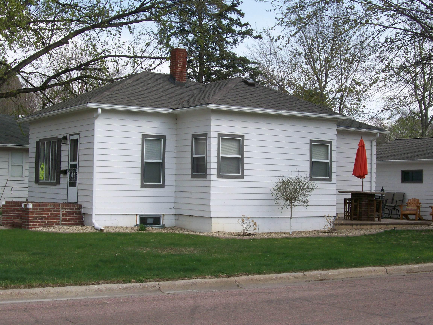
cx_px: 216
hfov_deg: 34.3
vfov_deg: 26.1
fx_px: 700
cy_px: 162
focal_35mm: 56
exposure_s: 1/267
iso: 80
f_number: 6
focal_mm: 9.4
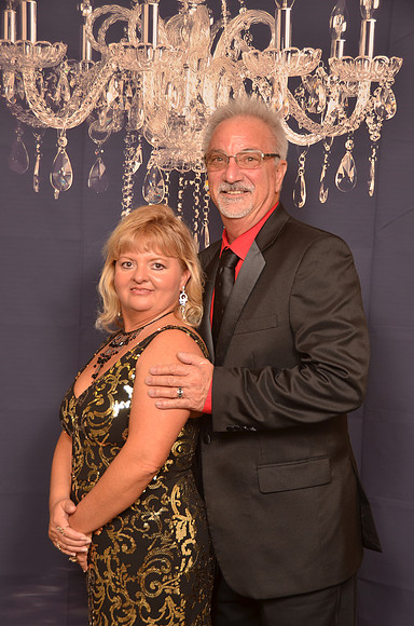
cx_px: 207
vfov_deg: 30.6
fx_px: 1144
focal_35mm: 66
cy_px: 313
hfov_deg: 20.5
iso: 200
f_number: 5.6
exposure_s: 1/60
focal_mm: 44
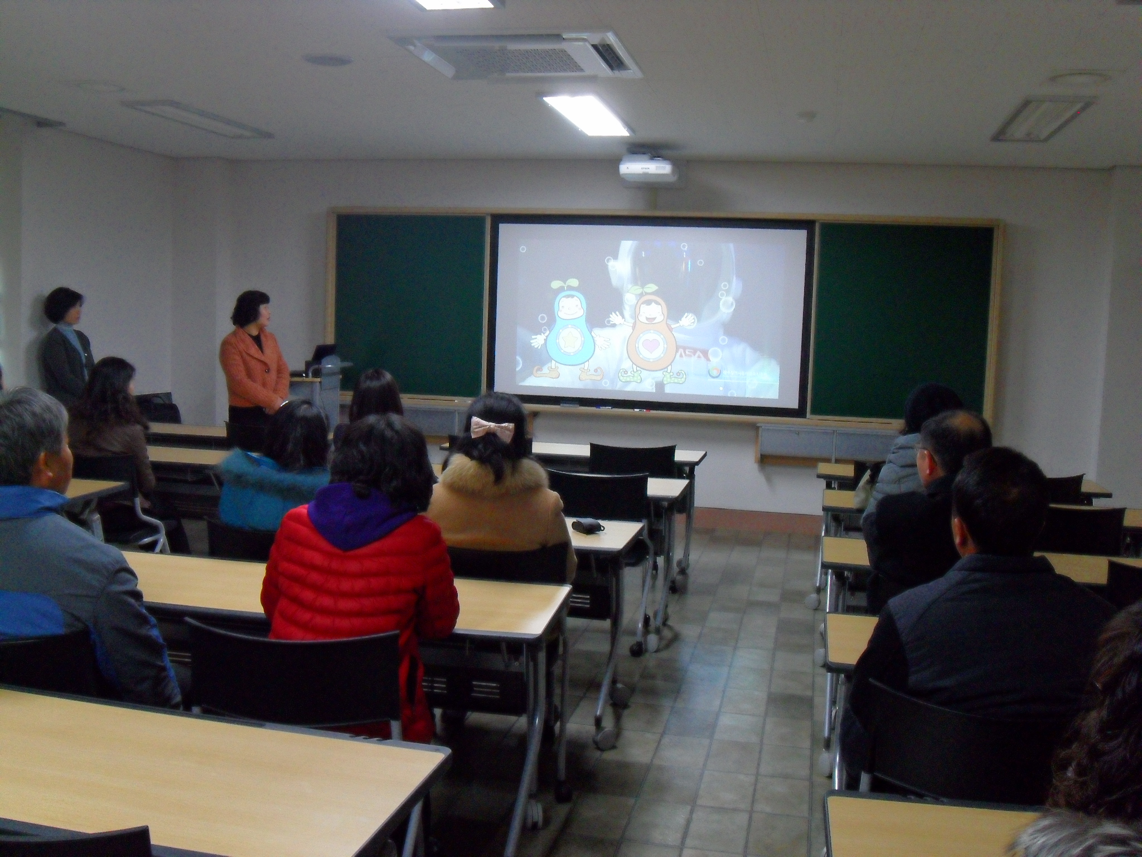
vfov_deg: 40.7
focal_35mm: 35
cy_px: 428
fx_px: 1155
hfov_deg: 52.6
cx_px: 571
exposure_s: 1/30
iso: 400
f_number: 3.6
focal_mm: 6.3
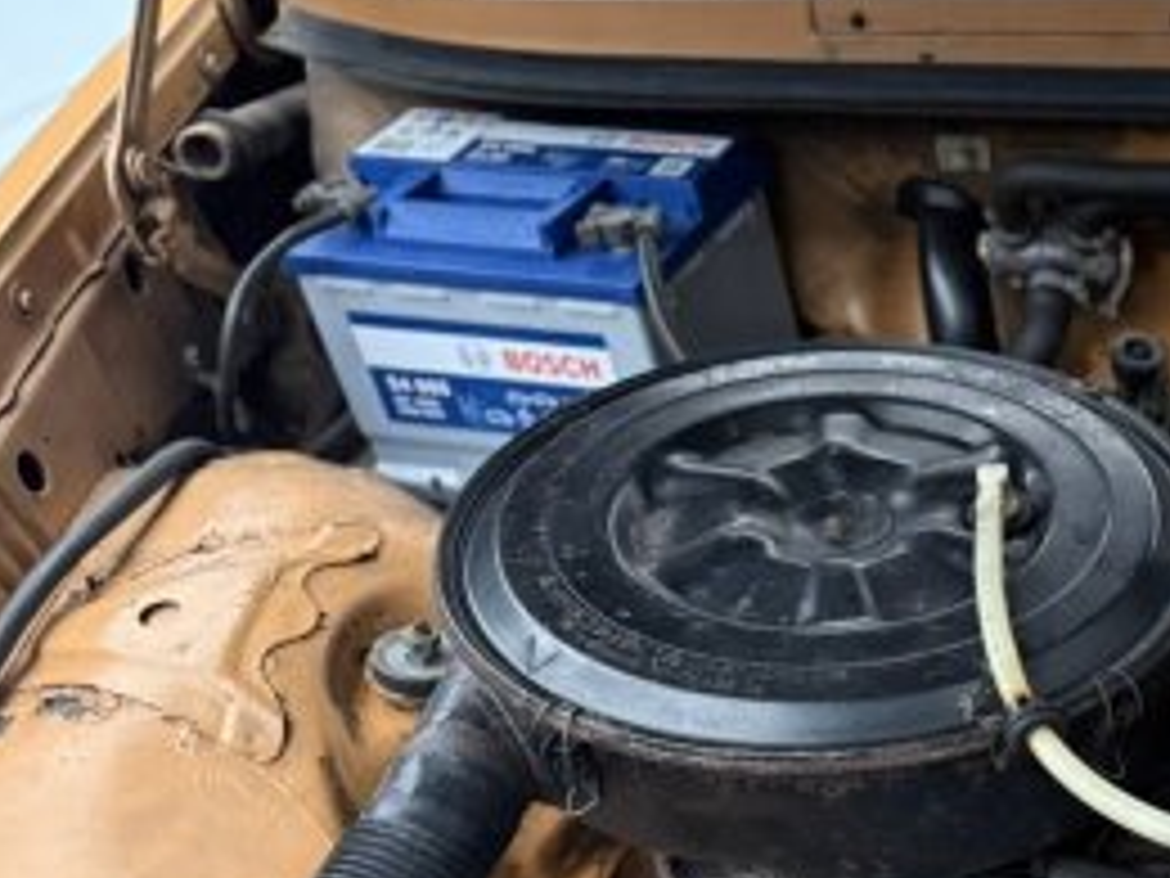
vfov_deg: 24.0
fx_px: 1994
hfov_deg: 28.9
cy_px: 828
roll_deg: -1.5
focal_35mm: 59
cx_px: 1350
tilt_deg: -42.5
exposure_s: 1/60
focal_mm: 6.76
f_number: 1.78
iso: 640
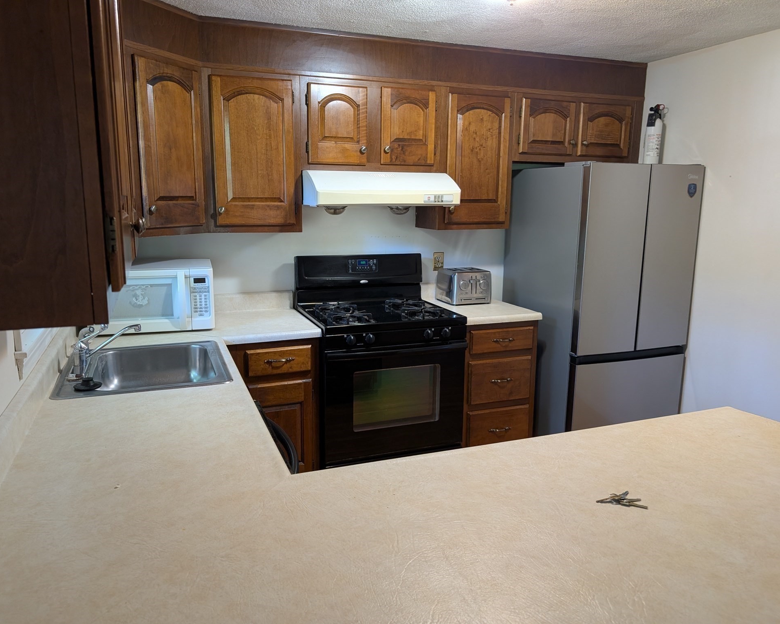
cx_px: 381
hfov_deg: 68.1
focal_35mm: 25
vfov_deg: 56.8
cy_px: 313
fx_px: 577
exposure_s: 1/40
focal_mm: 6.9
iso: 354
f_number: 1.68
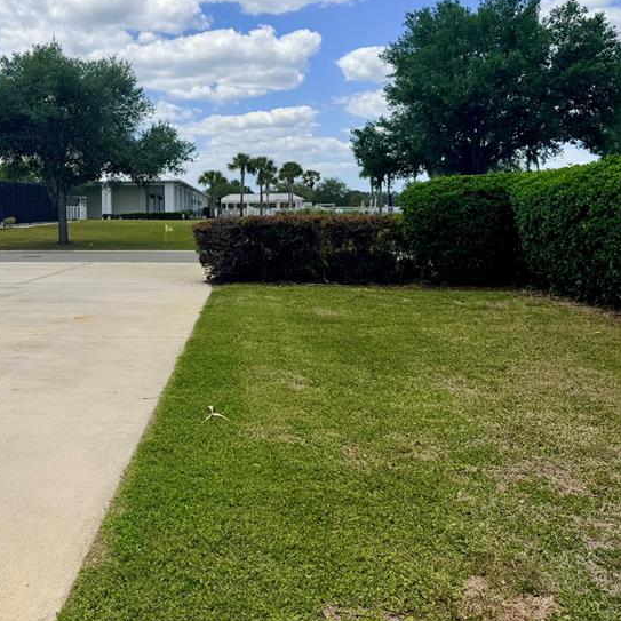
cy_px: 205
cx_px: 120
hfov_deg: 40.1
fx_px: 812
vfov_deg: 41.3
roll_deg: +0.6
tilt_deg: +1.2
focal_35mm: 40
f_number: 1.78
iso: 80
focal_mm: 6.76
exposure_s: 1/8130
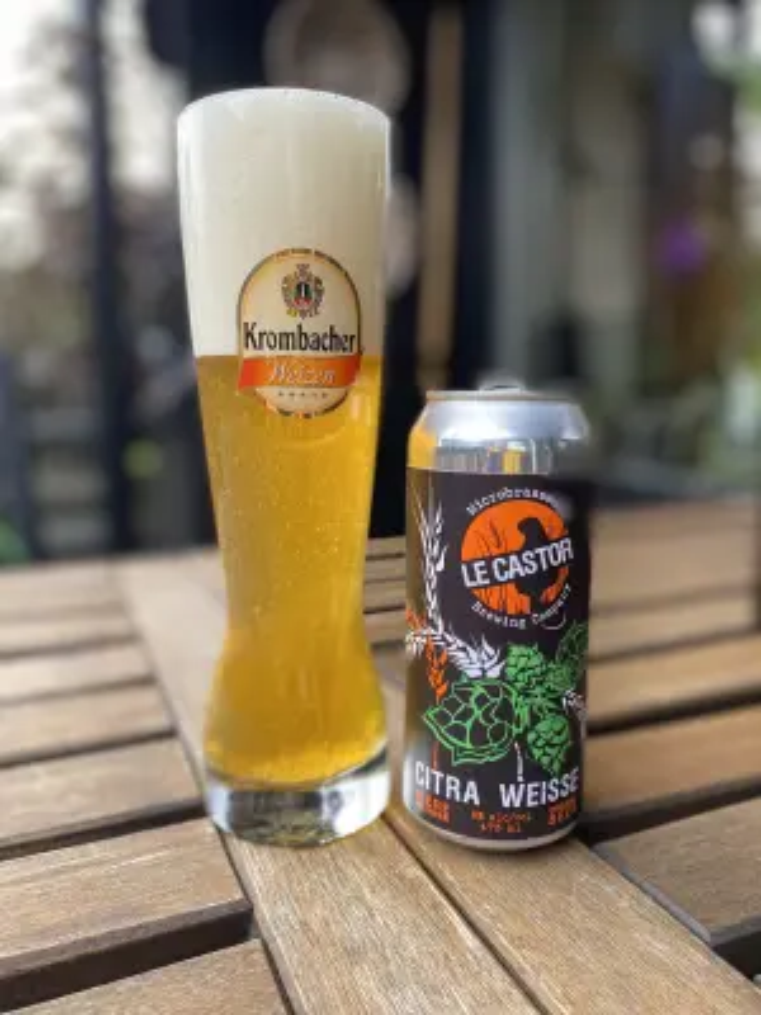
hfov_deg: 53.1
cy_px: 508
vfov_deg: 67.3
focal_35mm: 26
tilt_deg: -8.4
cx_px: 380
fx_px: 762
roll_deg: +0.3
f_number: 1.8
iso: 32
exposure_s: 1/121
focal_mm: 4.25
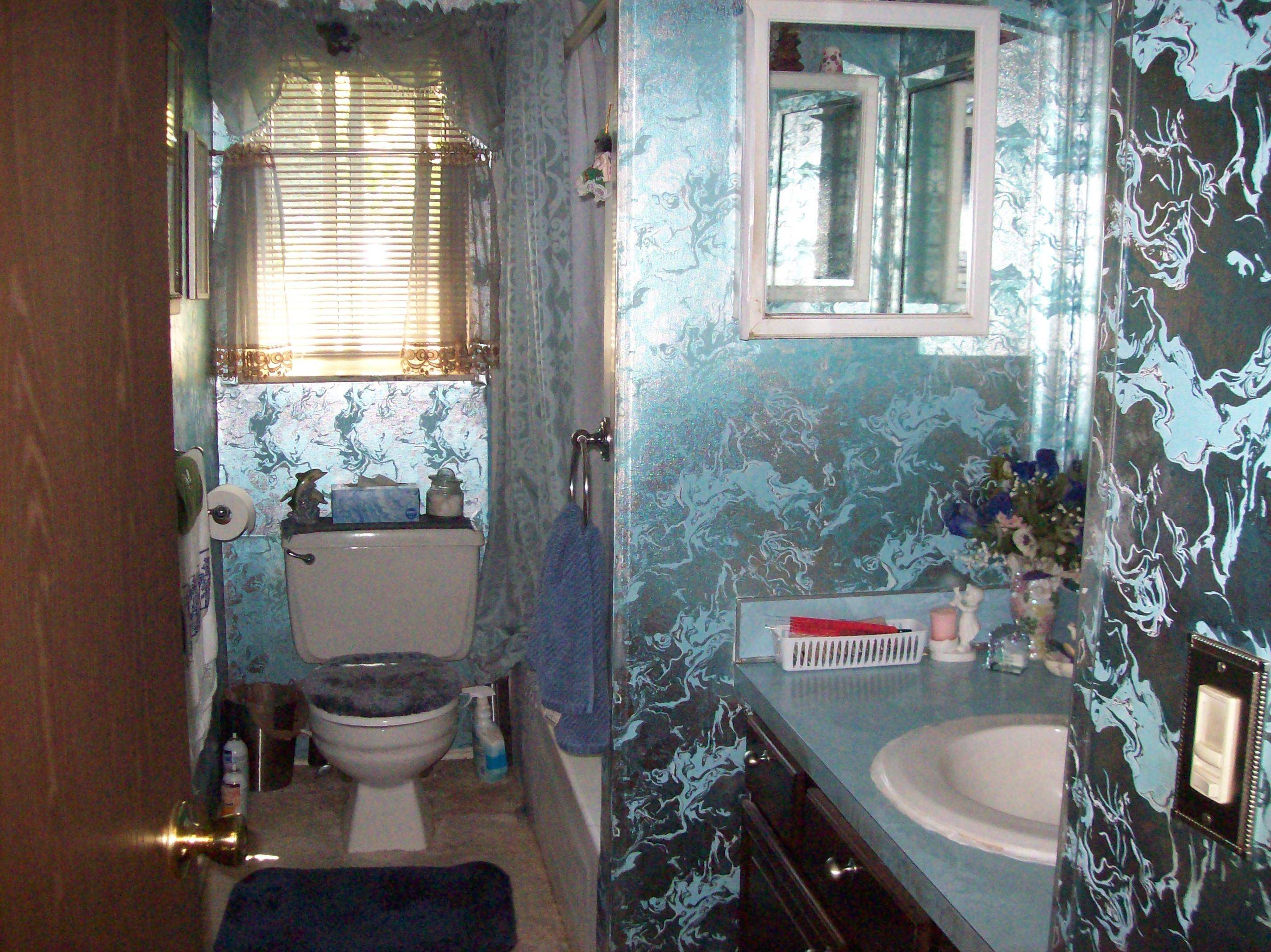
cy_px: 476
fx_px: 1321
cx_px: 636
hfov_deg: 51.4
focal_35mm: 36
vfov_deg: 39.6
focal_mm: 6
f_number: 2.7
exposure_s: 1/128
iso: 400
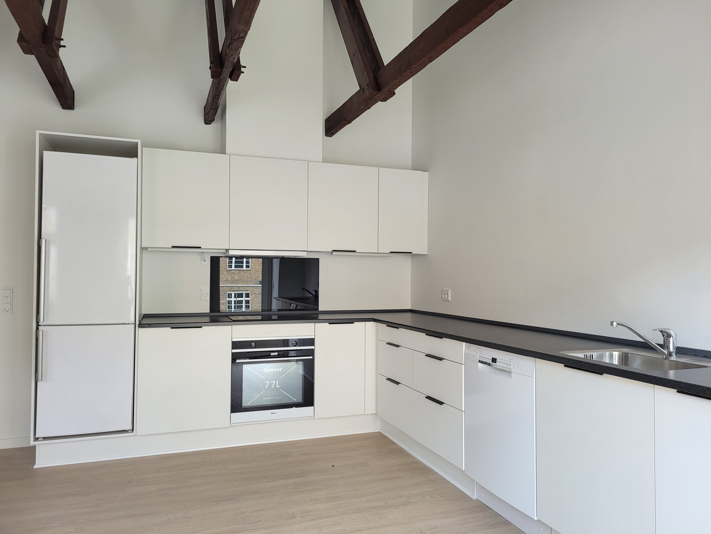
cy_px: 267
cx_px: 356
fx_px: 534
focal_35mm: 26
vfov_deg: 53.1
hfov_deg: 67.3
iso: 160
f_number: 1.8
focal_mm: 5.4
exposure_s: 1/100
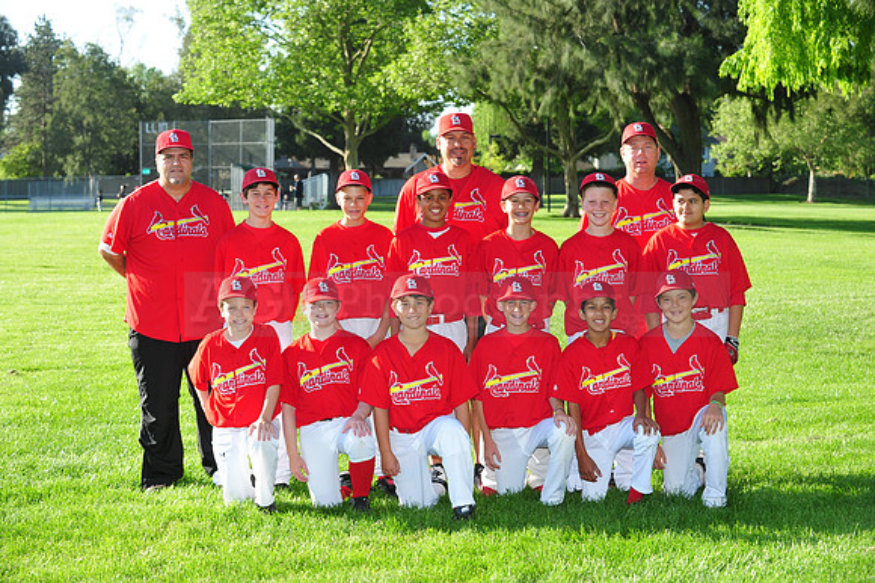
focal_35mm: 80
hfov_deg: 25.4
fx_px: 1943
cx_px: 438
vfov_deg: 17.0
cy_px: 292
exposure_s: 1/160
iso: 200
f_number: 7.1
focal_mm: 80
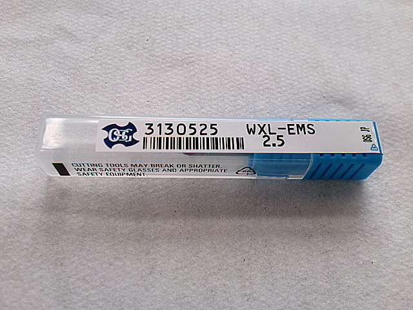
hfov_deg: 52.6
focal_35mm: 35
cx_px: 206
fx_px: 418
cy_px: 155
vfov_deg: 40.7
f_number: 3.1
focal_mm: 6.3
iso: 64
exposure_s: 1/125
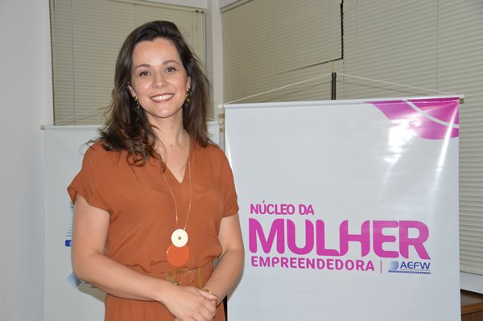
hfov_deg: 43.6
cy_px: 160
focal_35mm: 45
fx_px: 603
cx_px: 242
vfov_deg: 29.8
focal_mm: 30
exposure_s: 1/60
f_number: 4.2
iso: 2000
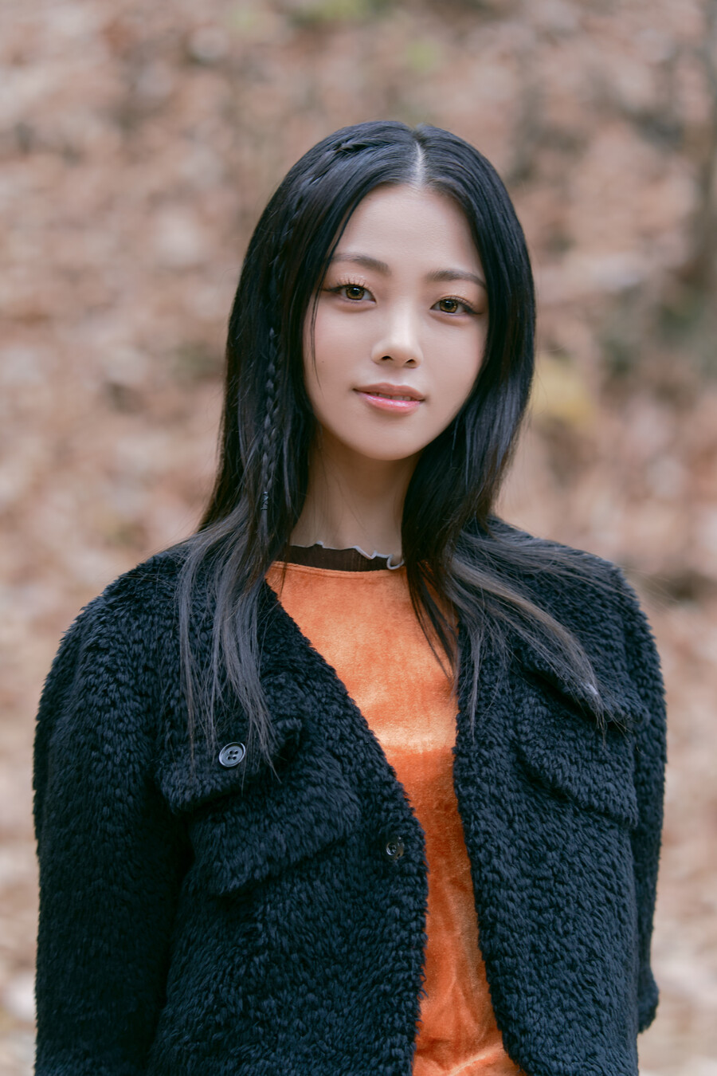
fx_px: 2569
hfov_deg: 15.9
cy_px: 538
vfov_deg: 23.6
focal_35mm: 86
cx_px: 358
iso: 100
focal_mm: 86
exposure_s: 1/100
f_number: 2.8
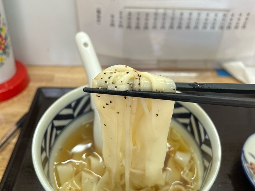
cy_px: 96
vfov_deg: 53.1
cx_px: 128
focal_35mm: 26
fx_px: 192
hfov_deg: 67.3
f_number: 1.5
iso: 80
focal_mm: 5.7
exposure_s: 1/121
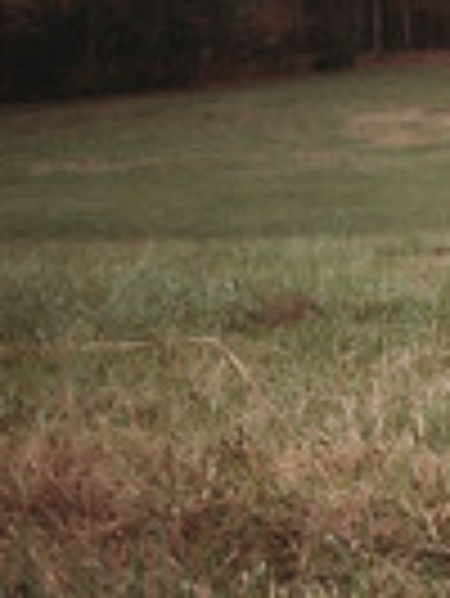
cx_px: 1238
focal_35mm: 134
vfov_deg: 14.4
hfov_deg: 9.3
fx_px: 2319
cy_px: -34
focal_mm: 32
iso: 250
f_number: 2.8
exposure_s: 1/250
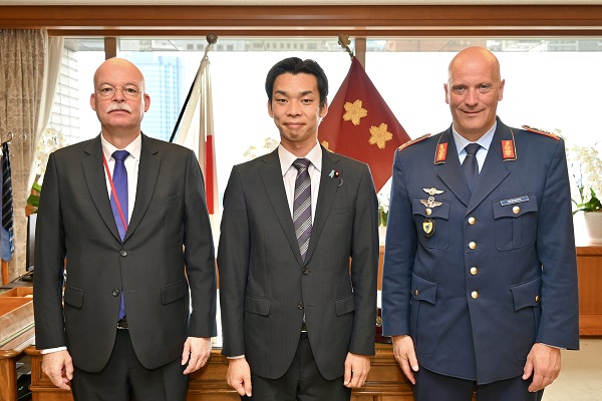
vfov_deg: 41.1
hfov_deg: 58.7
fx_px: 535
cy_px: 200
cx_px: 301
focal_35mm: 32
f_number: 4.8
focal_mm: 32
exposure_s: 1/100
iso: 200
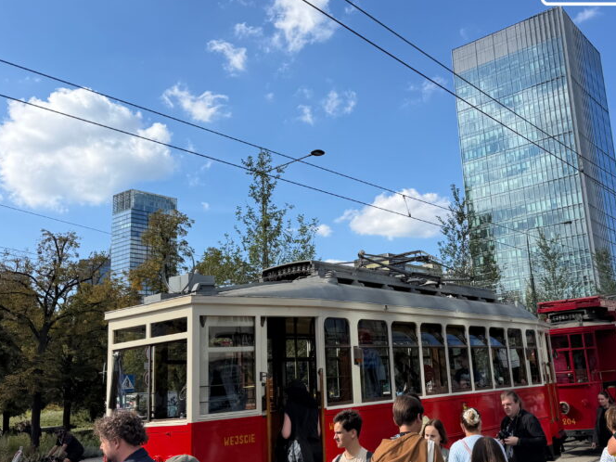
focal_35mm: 37
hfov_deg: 49.5
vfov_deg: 38.7
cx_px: 396
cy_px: 231
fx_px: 658
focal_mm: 6.8
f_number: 1.8
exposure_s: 1/4167
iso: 80
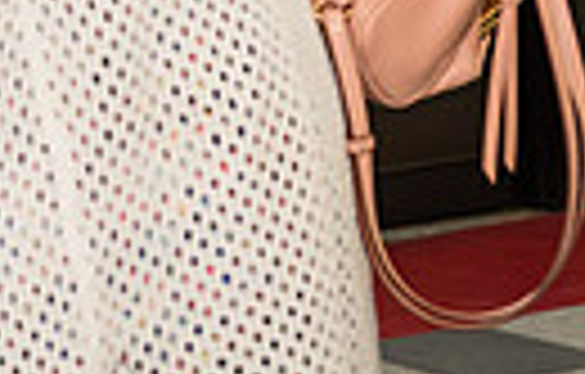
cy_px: -164
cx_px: -711
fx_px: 3192
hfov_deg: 9.5
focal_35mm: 199
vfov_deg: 6.6
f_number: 4.5
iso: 2000
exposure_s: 1/500
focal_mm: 44
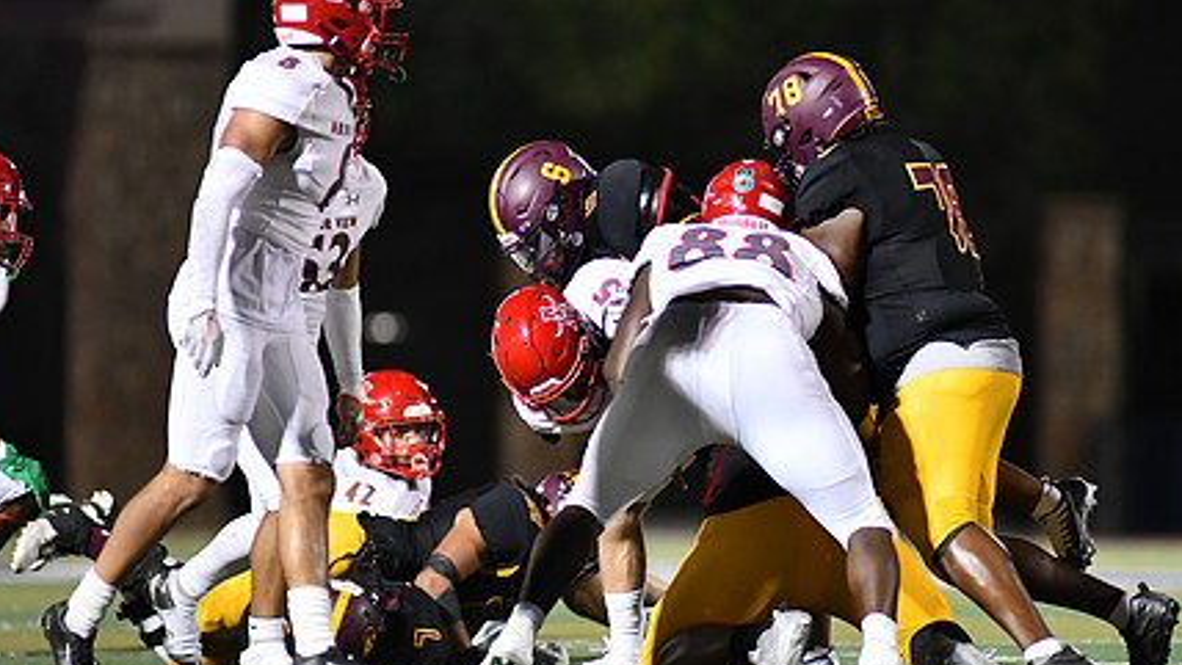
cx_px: 729
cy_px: 355
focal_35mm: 426
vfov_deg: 2.9
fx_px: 13355
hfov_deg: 5.1
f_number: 2.8
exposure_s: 1/1000
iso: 4000
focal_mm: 300
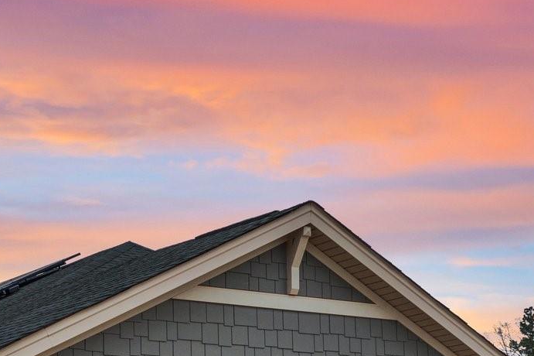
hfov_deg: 24.5
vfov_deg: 15.3
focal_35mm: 83
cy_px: 519
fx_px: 1231
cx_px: 236
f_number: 4.5
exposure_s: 1/200
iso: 100
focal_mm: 10.26
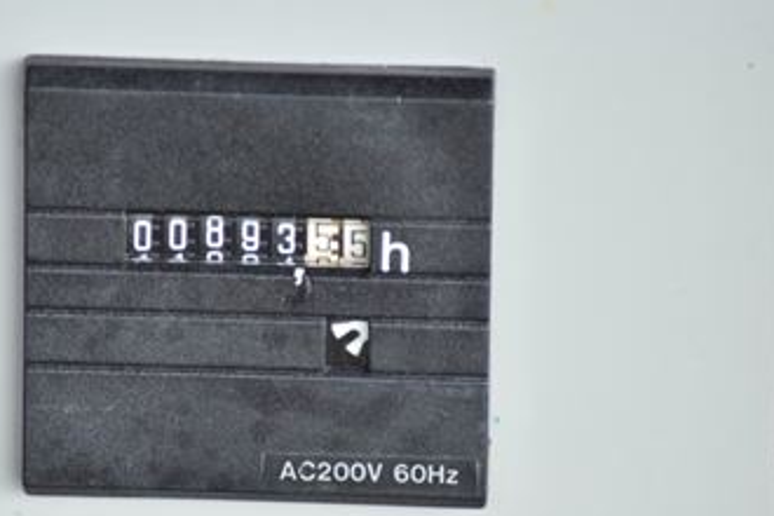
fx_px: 12727
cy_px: 333
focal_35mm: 592
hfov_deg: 3.5
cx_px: 279
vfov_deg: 2.3
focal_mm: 260
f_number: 6.3
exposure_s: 1/160
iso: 1250
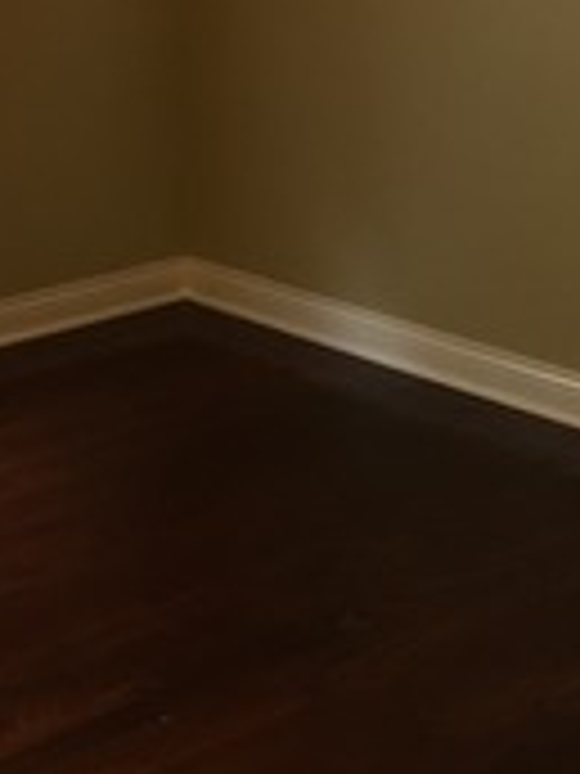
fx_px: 1810
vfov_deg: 24.0
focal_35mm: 81
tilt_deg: -13.9
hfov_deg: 17.7
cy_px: 248
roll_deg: +1.4
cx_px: -31
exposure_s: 1/30
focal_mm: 4.15
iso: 100
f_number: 2.2
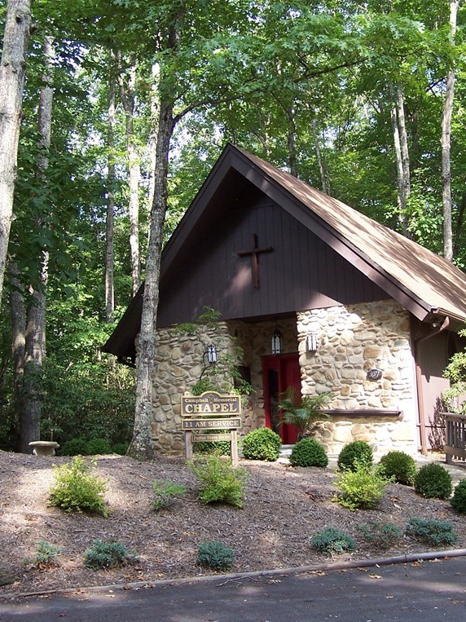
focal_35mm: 51
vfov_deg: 37.5
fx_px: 916
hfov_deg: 28.4
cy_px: 312
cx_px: 303
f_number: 2.8
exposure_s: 1/180
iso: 80
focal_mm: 6.3
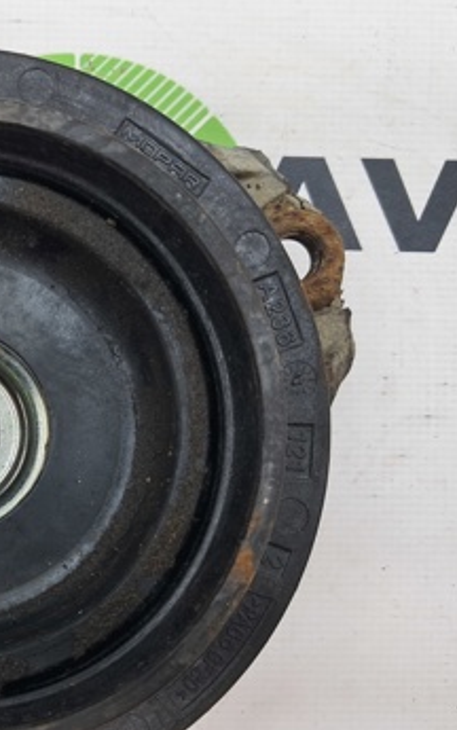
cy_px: 464
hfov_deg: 22.8
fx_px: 1055
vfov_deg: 37.9
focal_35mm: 53
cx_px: -63
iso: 50
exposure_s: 1/50
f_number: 1.8
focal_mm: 4
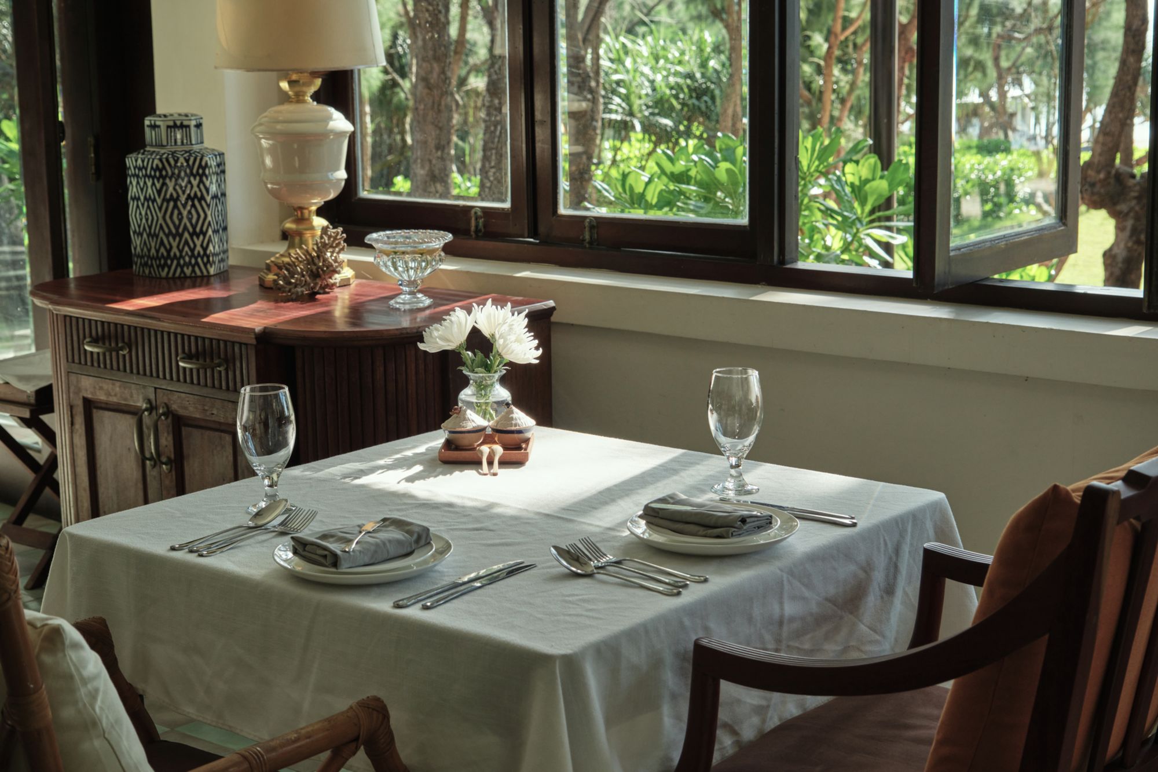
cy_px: 386
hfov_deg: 35.6
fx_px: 1801
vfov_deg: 24.2
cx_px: 579
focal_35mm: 56
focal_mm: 37.6
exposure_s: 1/125
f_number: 5.6
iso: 160
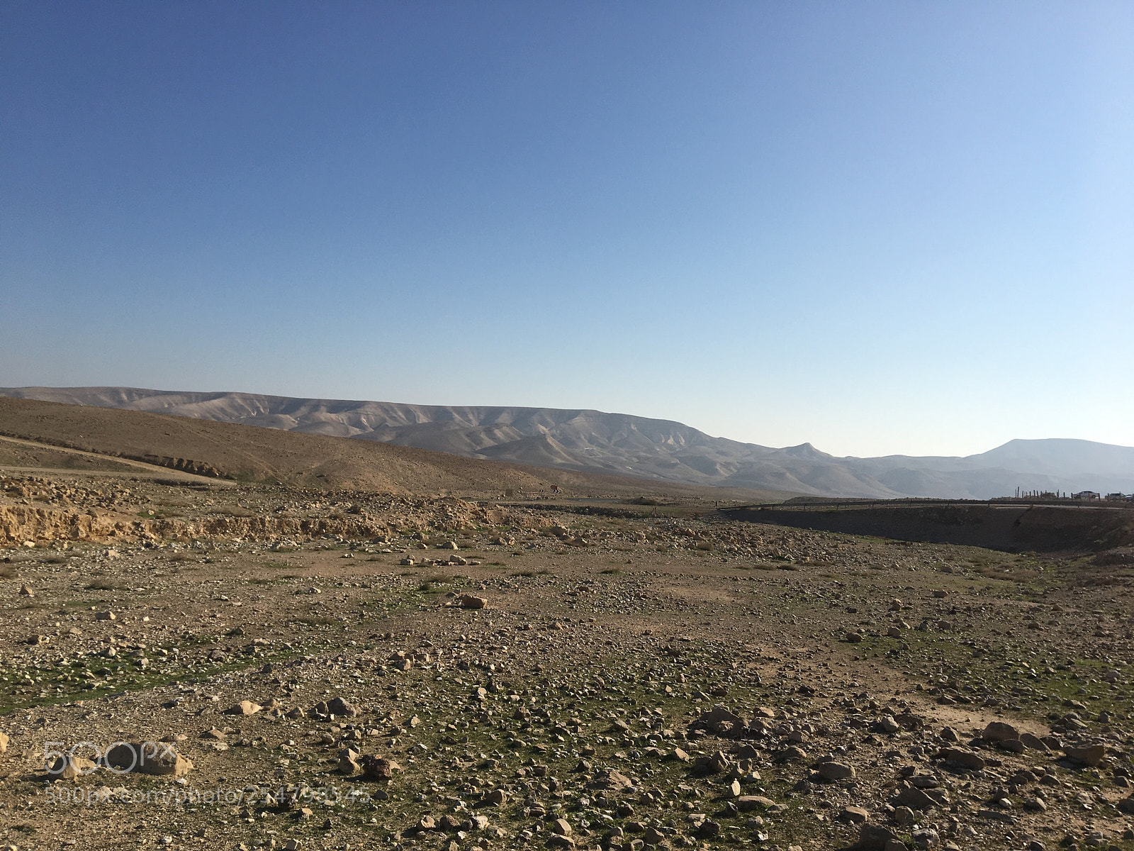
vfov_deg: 48.2
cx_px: 567
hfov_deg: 61.7
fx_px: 950
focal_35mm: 29
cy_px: 426
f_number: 2.2
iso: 25
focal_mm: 4.15
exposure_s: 1/3497
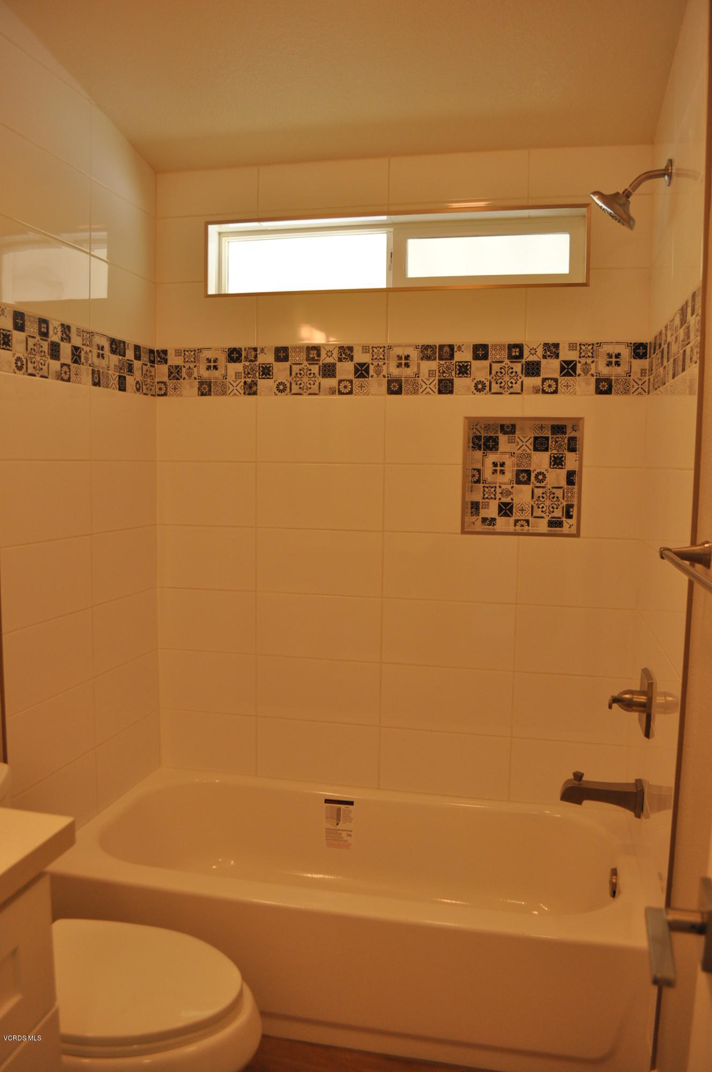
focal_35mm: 27
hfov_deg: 47.8
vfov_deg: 67.4
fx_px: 803
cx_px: 356
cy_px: 536
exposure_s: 1/80
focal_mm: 18
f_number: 4.5
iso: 400
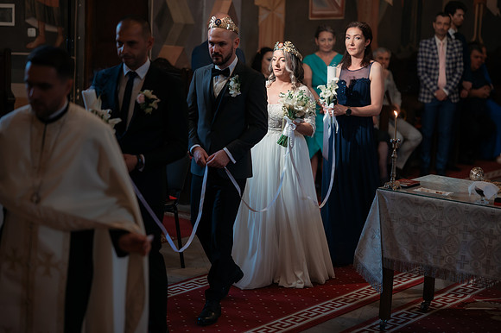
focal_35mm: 85
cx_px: 250
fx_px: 1182
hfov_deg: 23.9
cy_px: 166
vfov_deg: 16.1
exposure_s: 1/250
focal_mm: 85
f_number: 1.8
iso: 1600
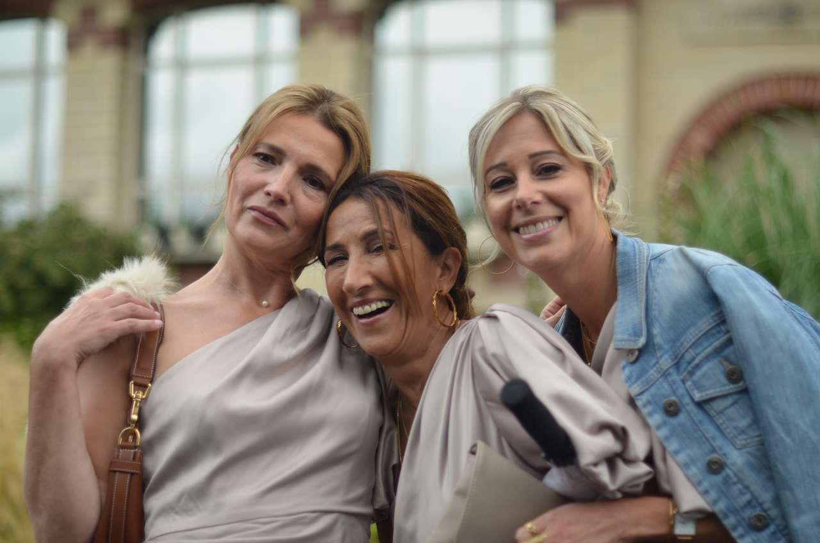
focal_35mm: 75
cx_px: 410
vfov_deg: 18.1
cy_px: 272
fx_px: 1705
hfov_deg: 27.0
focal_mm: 50
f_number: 1.6
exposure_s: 1/1250
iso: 200
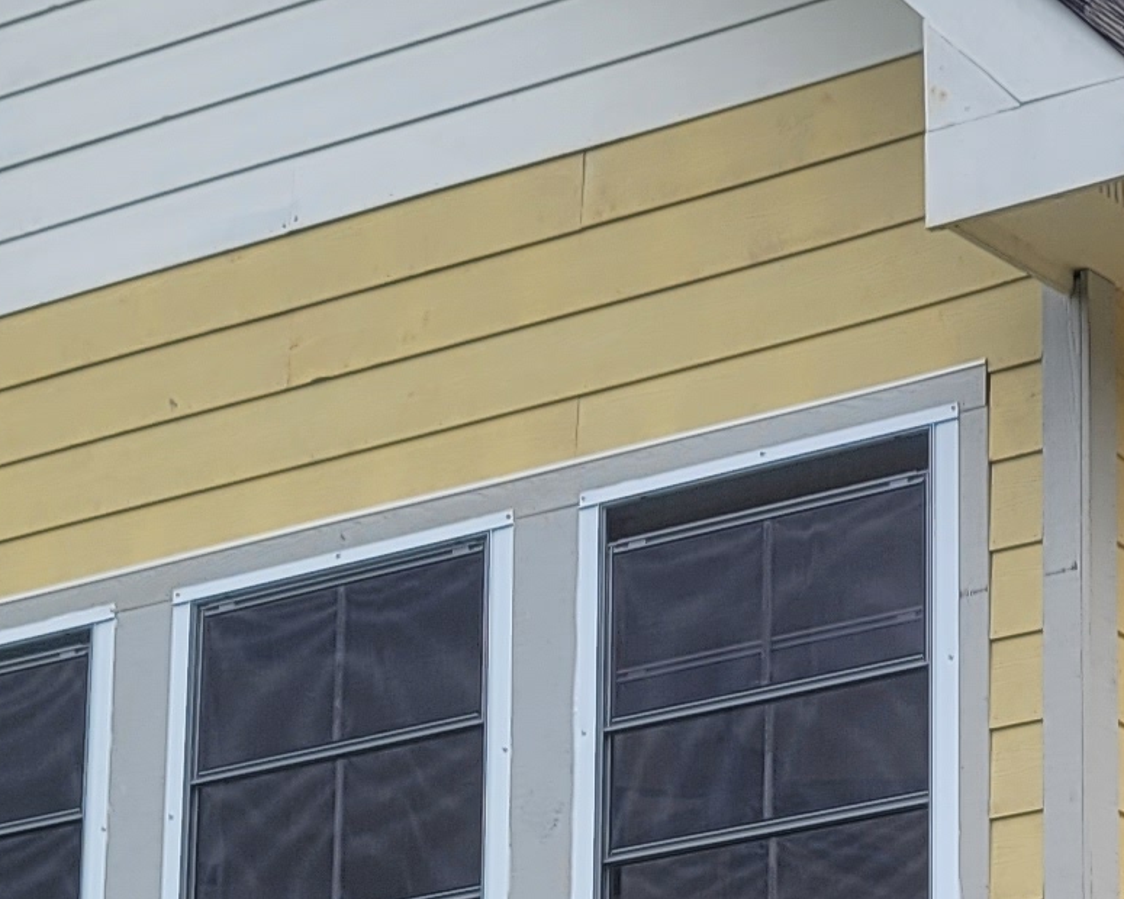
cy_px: 1279
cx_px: 1510
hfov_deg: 14.6
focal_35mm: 126
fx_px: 4192
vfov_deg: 11.8
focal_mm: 7
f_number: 1.8
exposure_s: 1/668
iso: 20
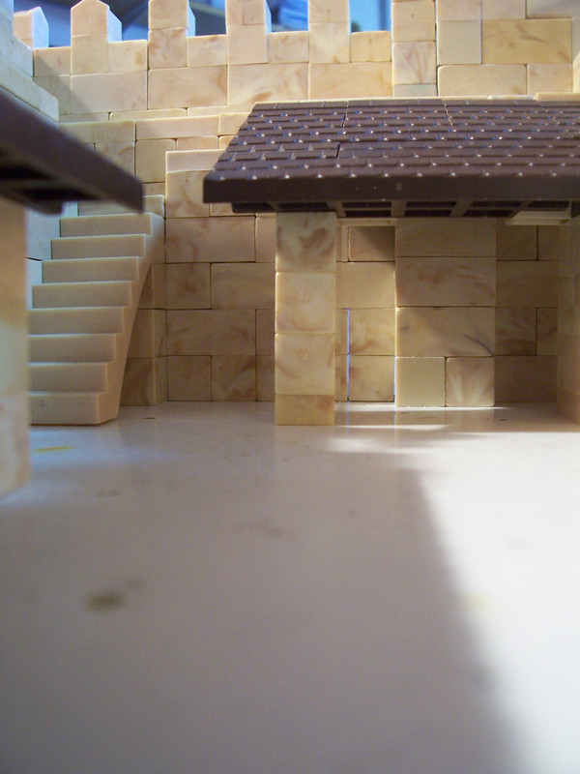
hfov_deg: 41.8
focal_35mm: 34
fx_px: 760
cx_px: 290
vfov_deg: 54.0
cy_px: 387
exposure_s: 1/10
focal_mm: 5.6
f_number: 2.7
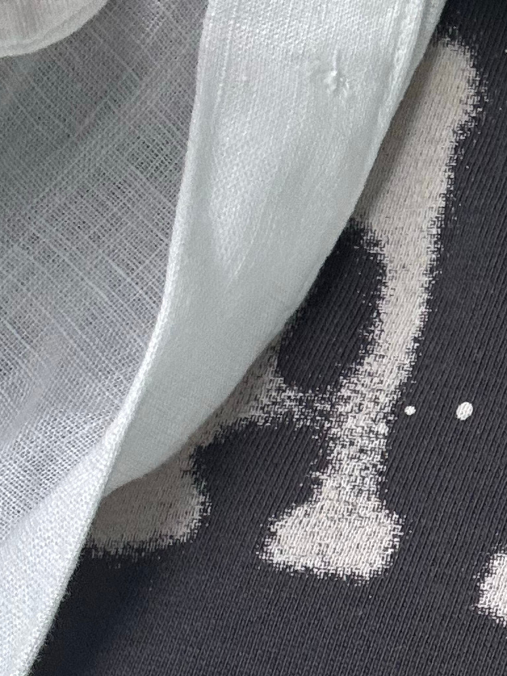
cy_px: 677
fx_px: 1757
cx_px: 743
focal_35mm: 90
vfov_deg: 21.0
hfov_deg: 15.3
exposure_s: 1/122
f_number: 1.9
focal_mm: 2.69
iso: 25
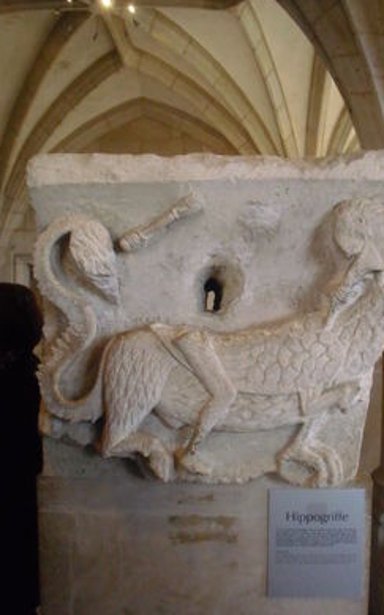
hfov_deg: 35.3
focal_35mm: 36
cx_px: 210
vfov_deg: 54.0
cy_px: 311
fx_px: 603
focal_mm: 5.58
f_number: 2.8
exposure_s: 1/100
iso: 400
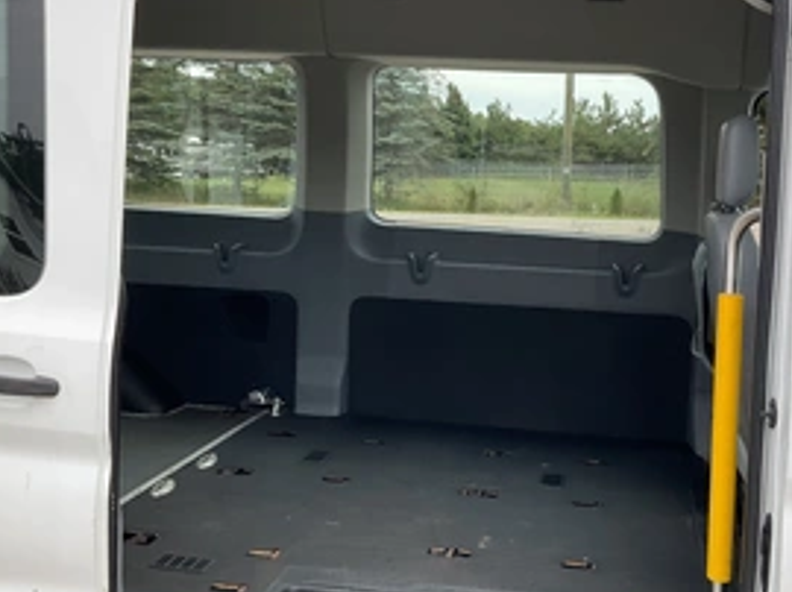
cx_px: 478
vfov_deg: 33.5
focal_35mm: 43
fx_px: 983
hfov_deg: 43.6
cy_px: 249
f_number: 1.8
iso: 25
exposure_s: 1/509
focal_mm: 3
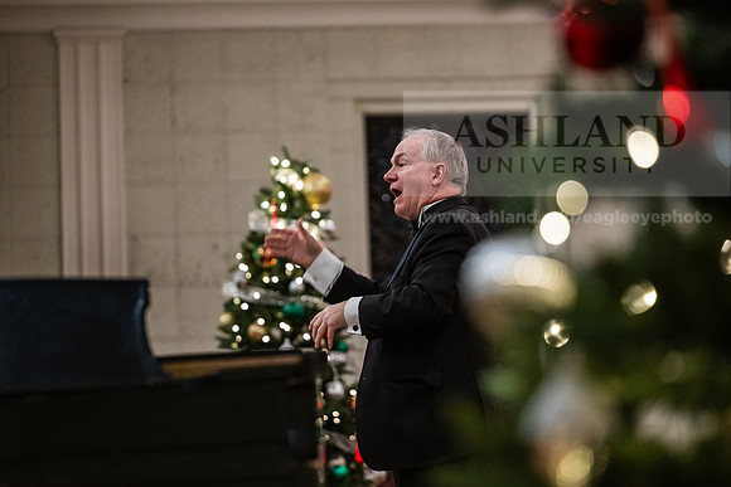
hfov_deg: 15.2
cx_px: 366
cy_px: 244
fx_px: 2742
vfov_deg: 10.2
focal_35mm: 135
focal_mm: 135
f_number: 2.8
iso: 5000
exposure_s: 1/200
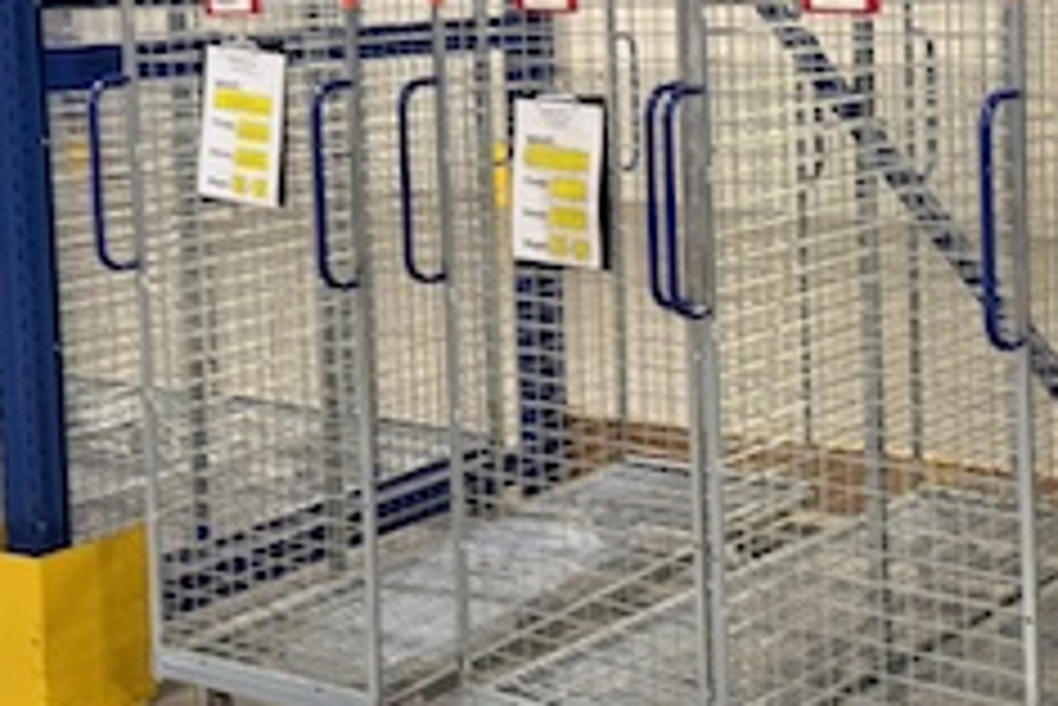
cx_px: 711
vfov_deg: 19.9
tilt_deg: -3.8
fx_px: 2000
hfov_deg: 29.4
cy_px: 153
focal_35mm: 68
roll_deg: +0.4
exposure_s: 1/50
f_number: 1.78
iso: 320
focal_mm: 6.76
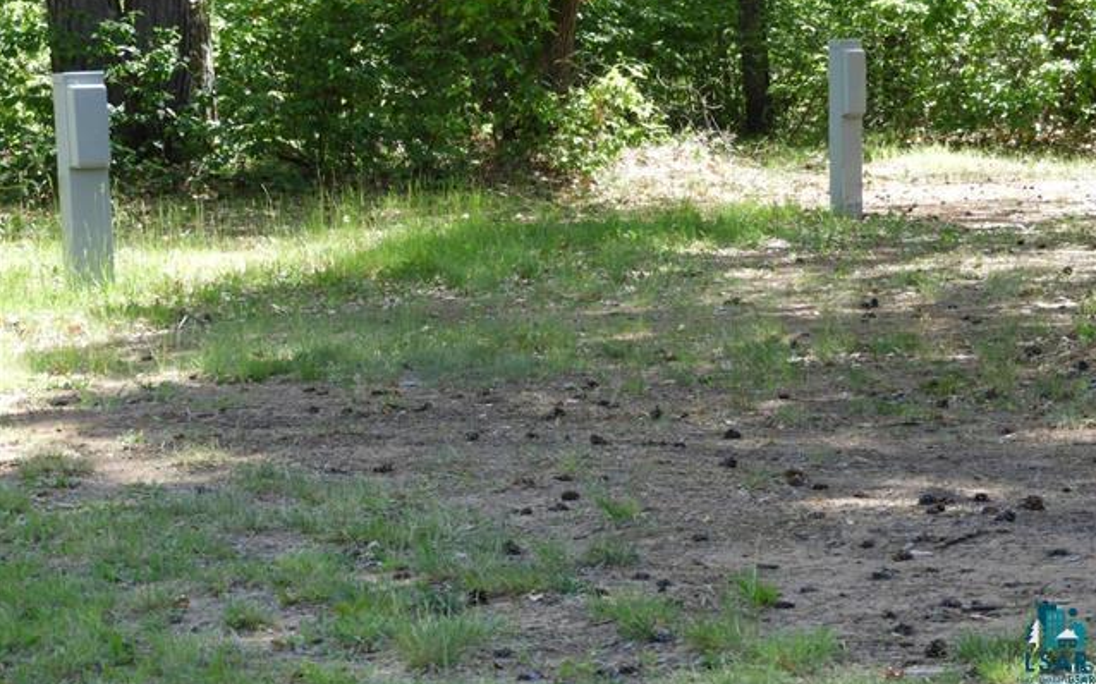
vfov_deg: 9.8
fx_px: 3971
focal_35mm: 133
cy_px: 278
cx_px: 548
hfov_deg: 15.7
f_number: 5
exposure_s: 1/60
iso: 100
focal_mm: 22.4
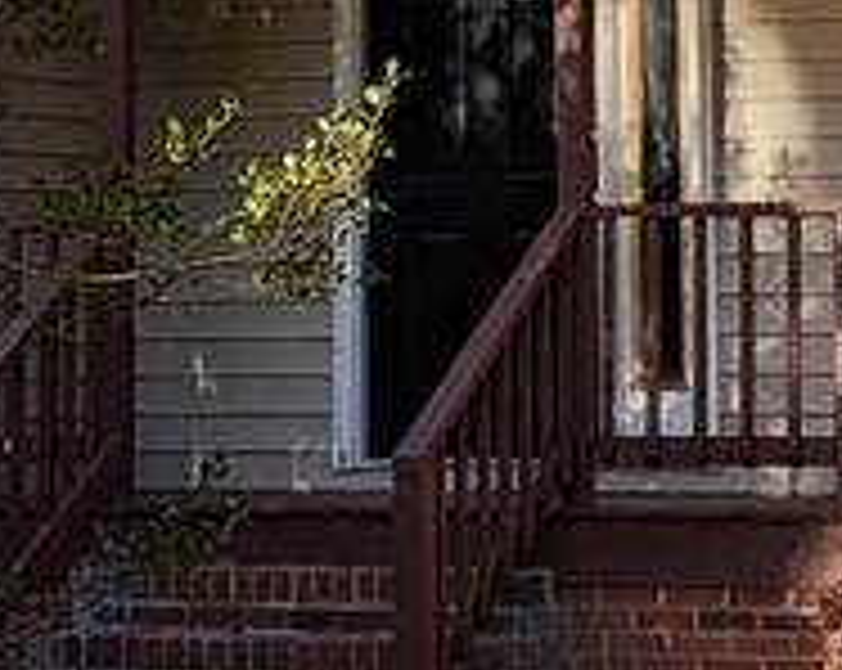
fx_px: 4503
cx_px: 540
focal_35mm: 181
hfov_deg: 10.7
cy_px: -270
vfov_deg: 8.4
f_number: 1.85
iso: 41
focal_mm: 6.81
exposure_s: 1/1572
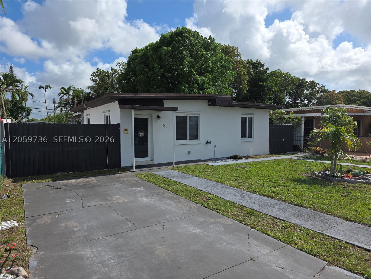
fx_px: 247
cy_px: 140
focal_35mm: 23
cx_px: 186
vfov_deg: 58.9
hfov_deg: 73.9
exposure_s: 1/1304
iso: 12
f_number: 1.7
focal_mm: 6.3
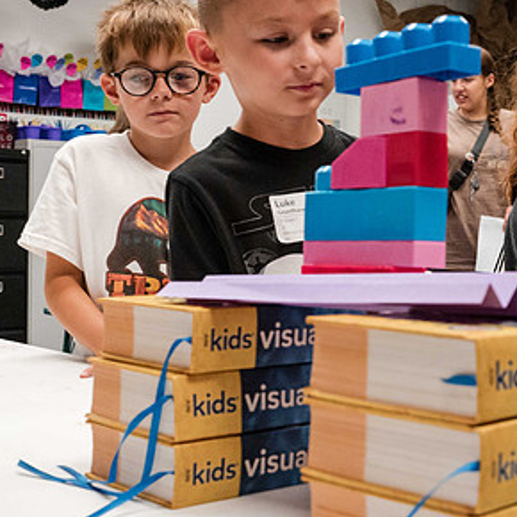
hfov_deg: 26.3
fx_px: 1081
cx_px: 427
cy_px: 239
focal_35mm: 64
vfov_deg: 26.9
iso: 6400
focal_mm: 35
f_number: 7.1
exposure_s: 1/200
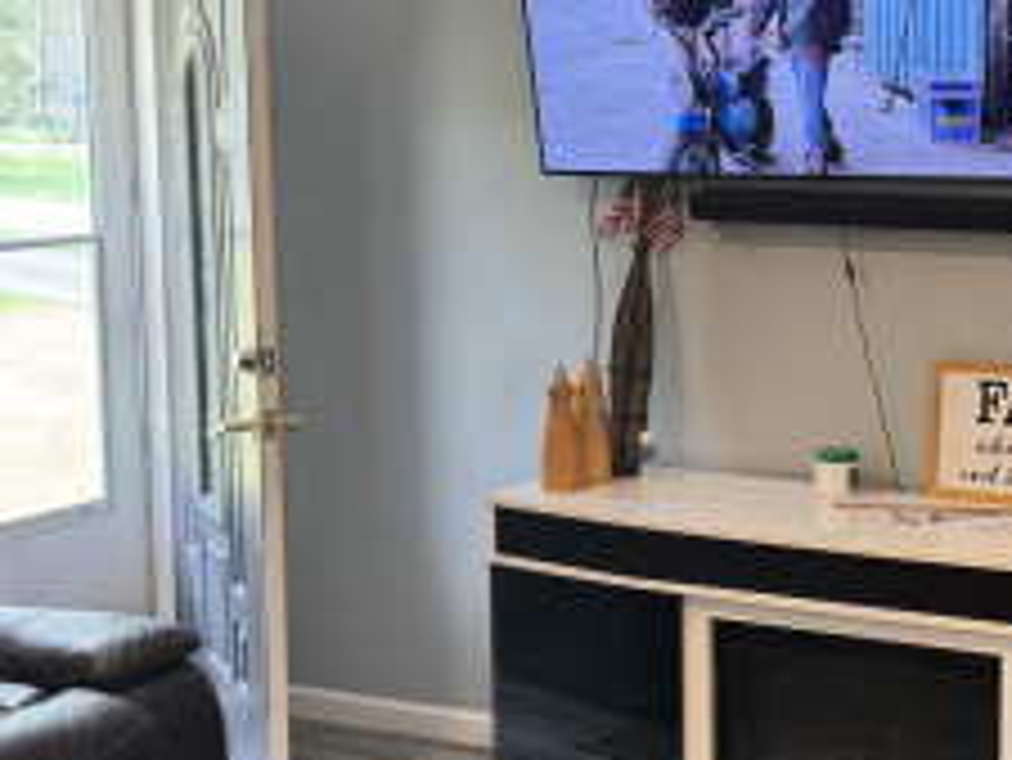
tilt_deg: -9.4
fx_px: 2077
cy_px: 369
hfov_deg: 26.1
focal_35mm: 71
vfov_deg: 20.7
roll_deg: -2.7
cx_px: 996
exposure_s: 1/60
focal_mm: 6.76
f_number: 1.78
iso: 125
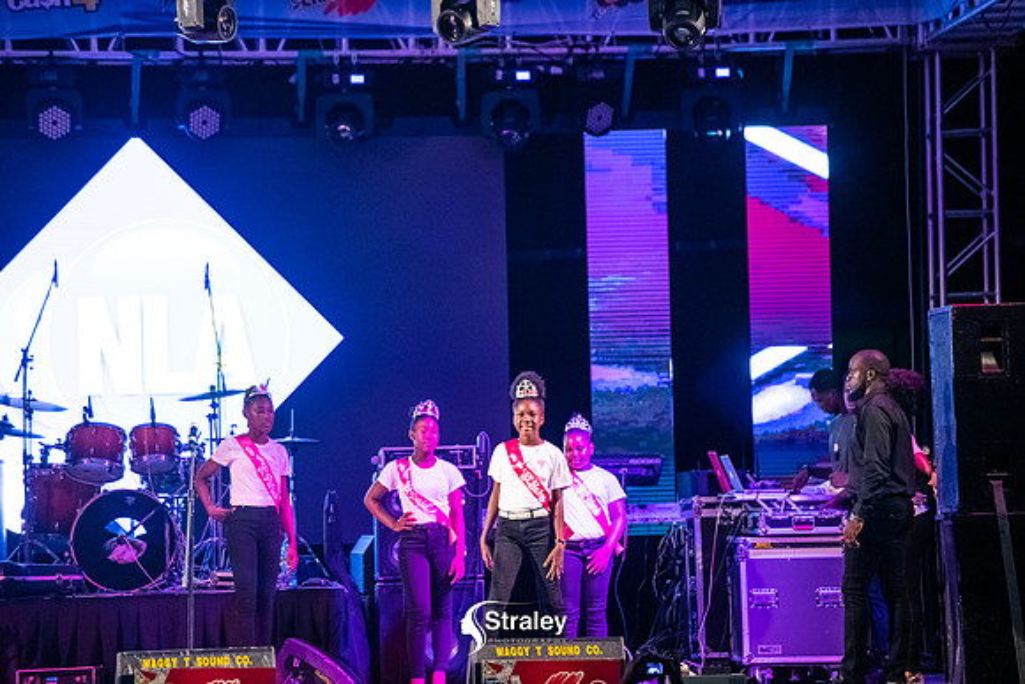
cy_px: 342
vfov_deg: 6.9
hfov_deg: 10.3
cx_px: 512
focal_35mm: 200
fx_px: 5696
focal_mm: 200
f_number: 3.5
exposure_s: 1/200
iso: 1600
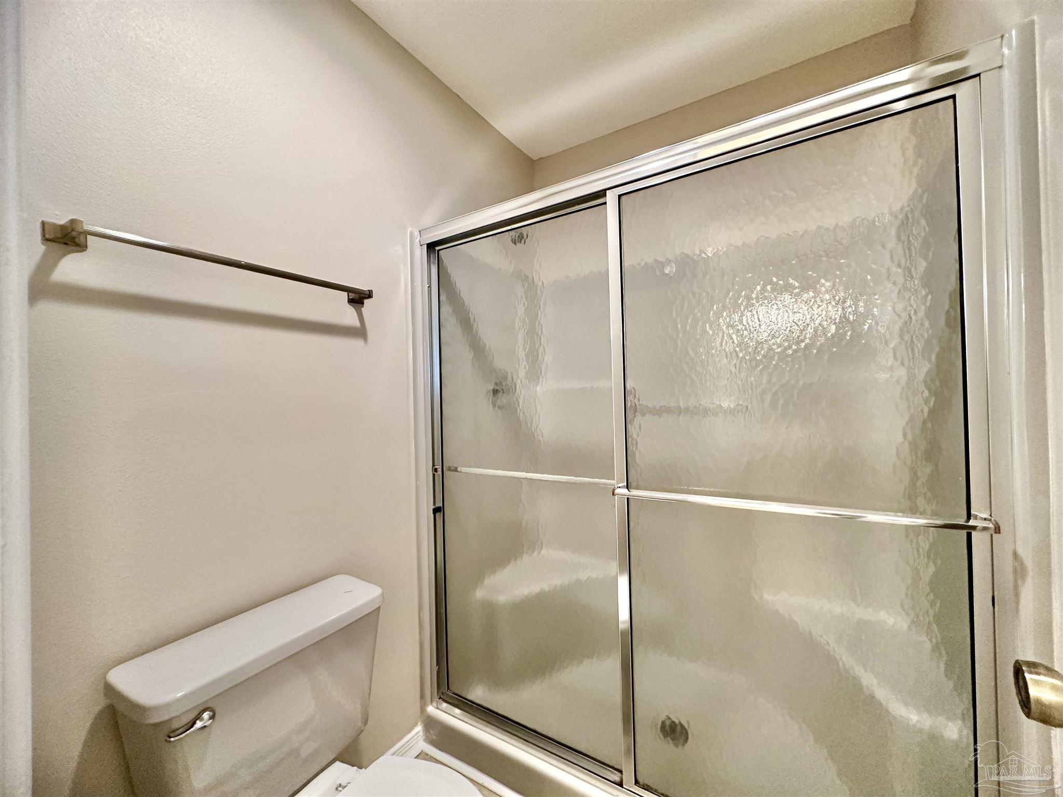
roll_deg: +0.6
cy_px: 398
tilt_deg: +0.1
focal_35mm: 14
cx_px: 532
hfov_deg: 102.1
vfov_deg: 85.7
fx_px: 430
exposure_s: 1/60
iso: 320
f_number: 2.2
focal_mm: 2.22
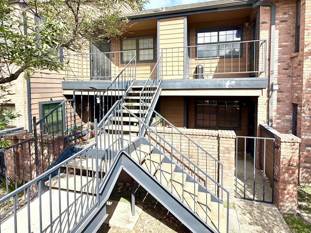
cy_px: 96
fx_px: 171
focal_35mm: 19
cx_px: 163
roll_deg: +0.1
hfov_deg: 84.6
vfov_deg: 68.2
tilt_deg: -2.4
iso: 50
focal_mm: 2.22
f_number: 2.2
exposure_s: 1/1312
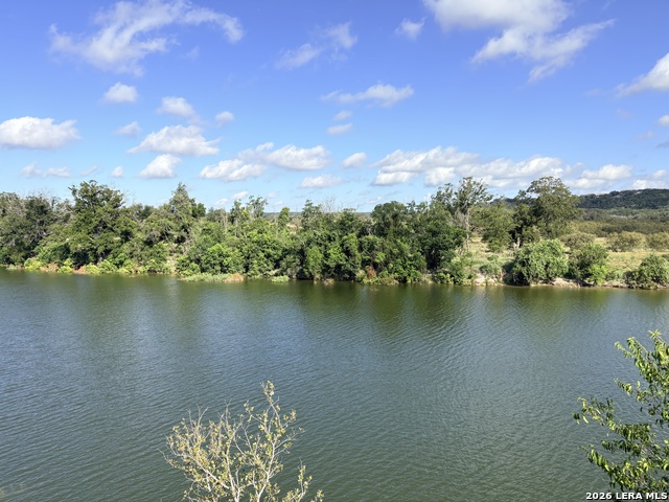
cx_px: 334
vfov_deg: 53.1
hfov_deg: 67.3
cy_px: 251
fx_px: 502
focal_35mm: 26
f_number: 1.6
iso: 50
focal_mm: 5.96
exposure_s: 1/2985
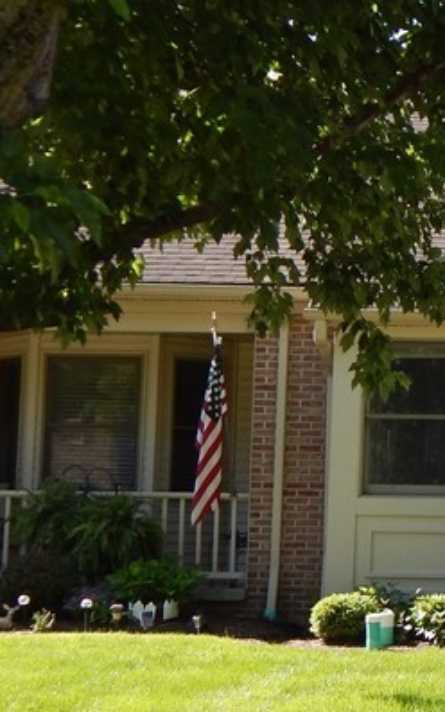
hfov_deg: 11.6
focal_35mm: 104
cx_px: 804
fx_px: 2019
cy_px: 373
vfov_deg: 20.0
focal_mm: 6.8
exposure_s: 1/400
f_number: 3.4
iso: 125
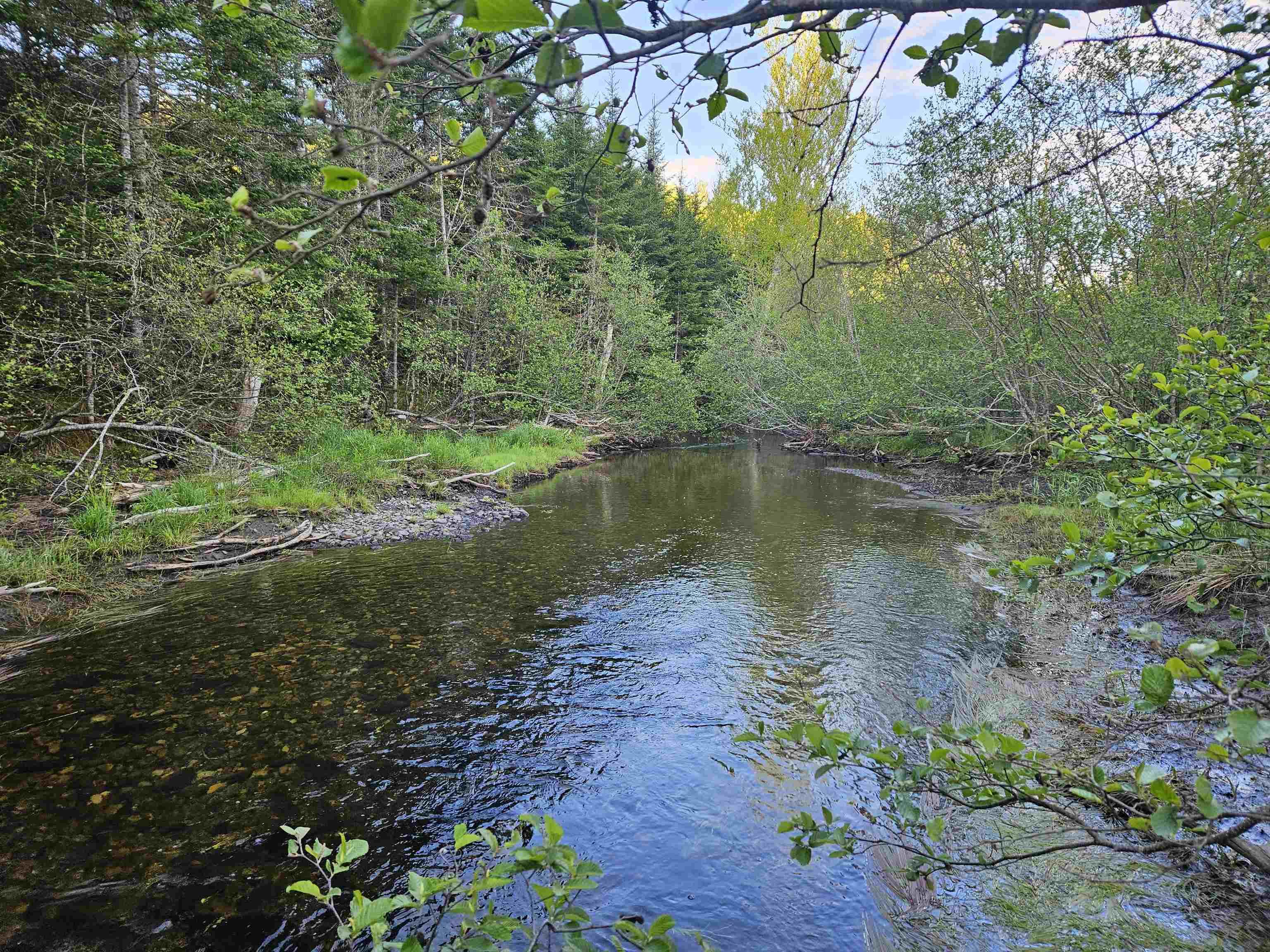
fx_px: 844
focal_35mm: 23
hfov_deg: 73.9
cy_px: 476
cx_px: 635
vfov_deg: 58.9
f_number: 1.8
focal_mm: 5.4
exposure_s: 1/207
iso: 64
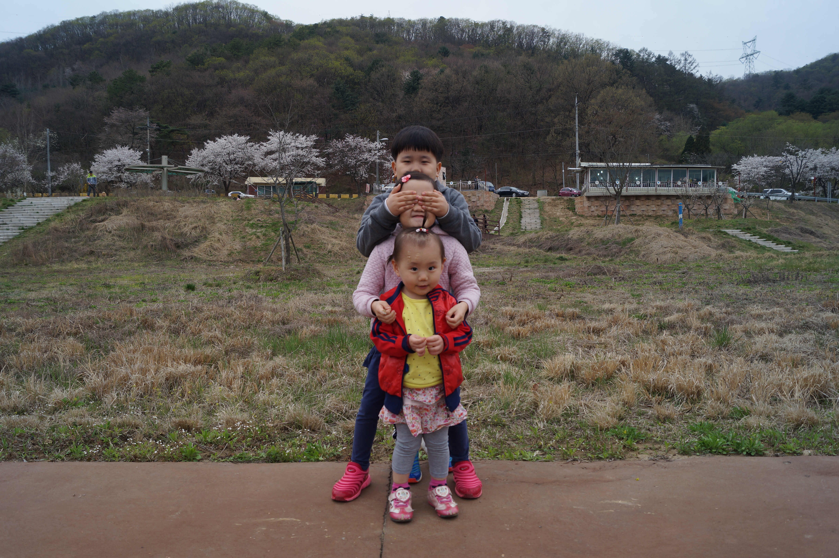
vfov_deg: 47.8
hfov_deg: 67.4
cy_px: 279
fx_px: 629
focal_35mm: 27
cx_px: 420
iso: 100
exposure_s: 1/125
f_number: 5.6
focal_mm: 18
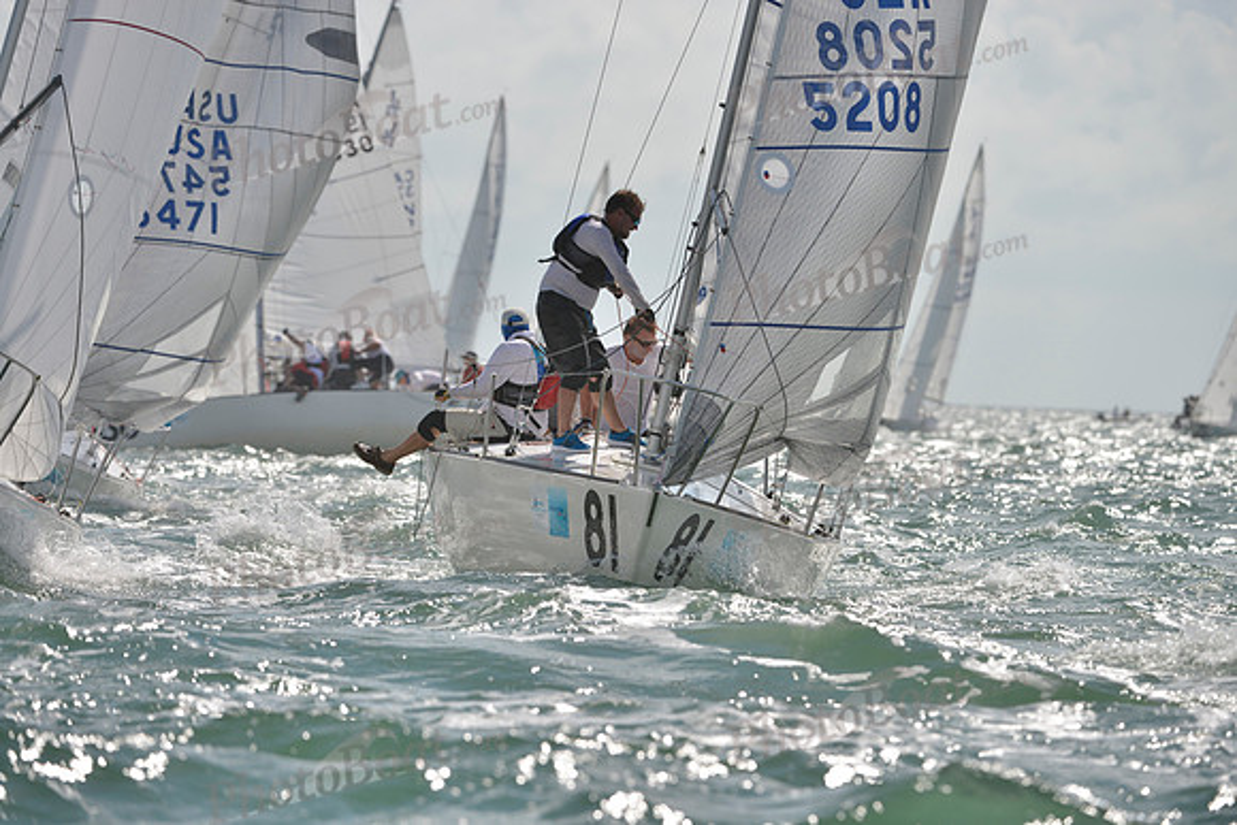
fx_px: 9967
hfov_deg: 7.1
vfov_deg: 4.7
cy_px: 412
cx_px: 618
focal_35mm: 290
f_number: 6.3
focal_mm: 290
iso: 280
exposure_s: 1/2500
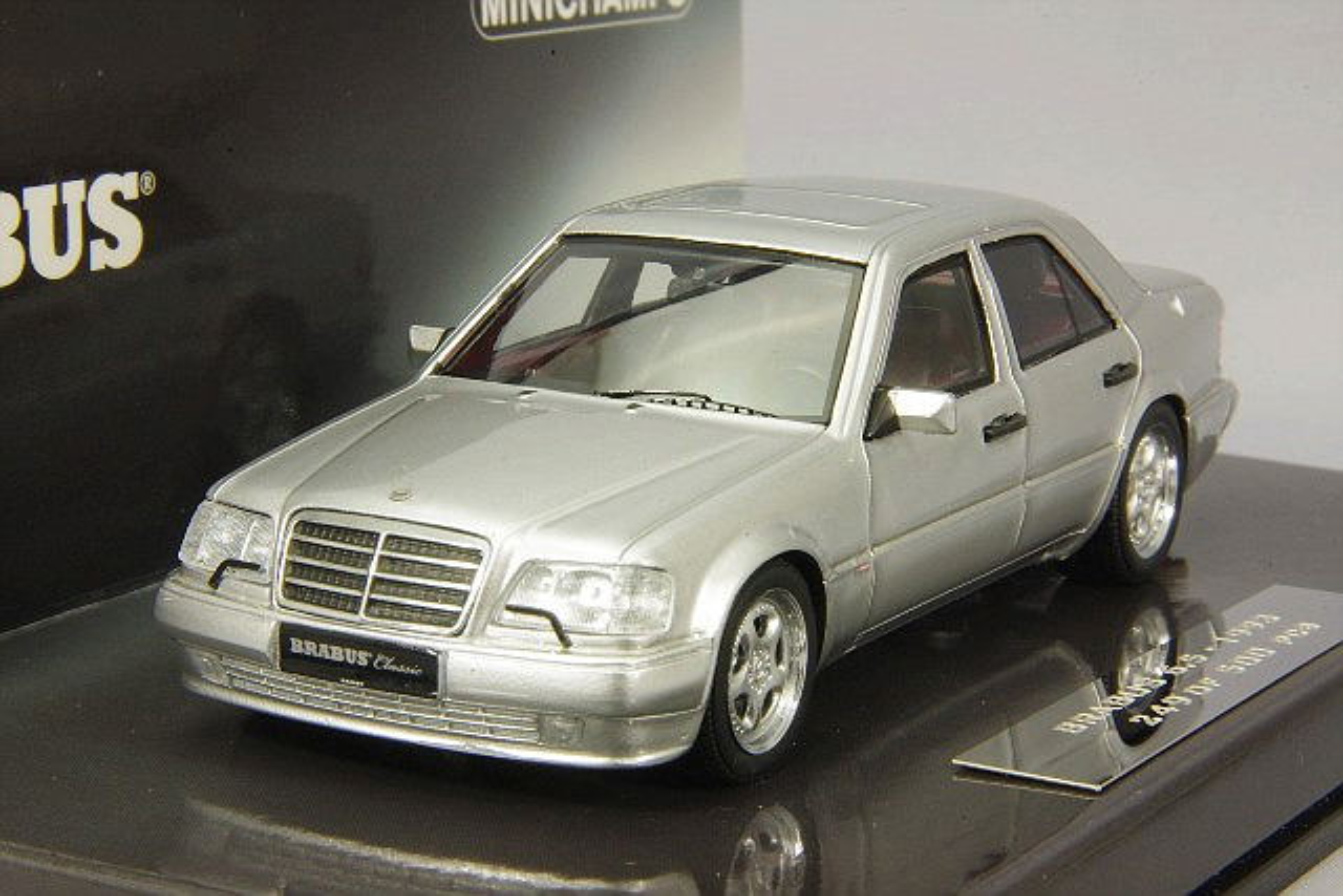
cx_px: 672
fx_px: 4179
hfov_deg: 18.3
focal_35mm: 112
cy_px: 448
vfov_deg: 12.2
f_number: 32
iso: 400
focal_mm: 75
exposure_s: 1
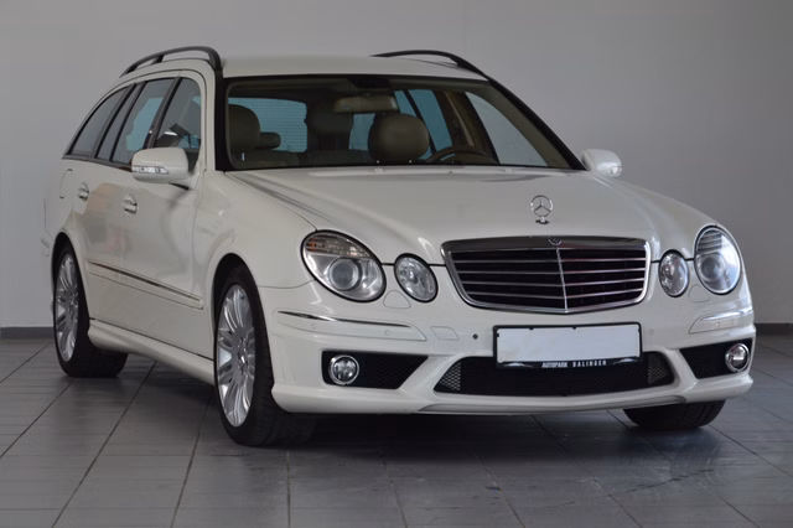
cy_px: 264
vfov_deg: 13.0
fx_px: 2312
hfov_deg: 19.5
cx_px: 396
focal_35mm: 105
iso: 400
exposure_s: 1/60
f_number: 8
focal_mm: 70
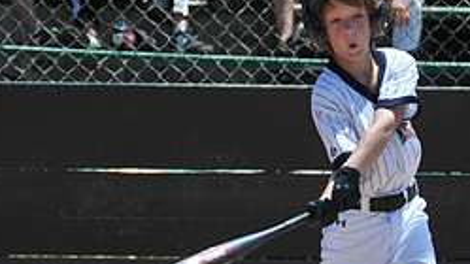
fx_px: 6159
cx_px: 293
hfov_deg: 4.4
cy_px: 203
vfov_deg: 2.5
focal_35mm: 494
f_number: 5.6
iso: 200
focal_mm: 135
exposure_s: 1/1000
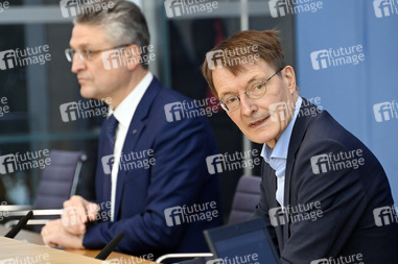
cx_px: 205
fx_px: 3268
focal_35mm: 296
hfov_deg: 7.0
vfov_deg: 4.6
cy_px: 136
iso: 3600
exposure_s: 1/400
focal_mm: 250
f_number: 6.3
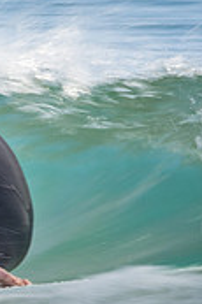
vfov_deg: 0.8
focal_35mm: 2521
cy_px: 159
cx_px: -285
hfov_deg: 0.5
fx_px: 21259
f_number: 18
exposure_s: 1/30
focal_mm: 500
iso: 100
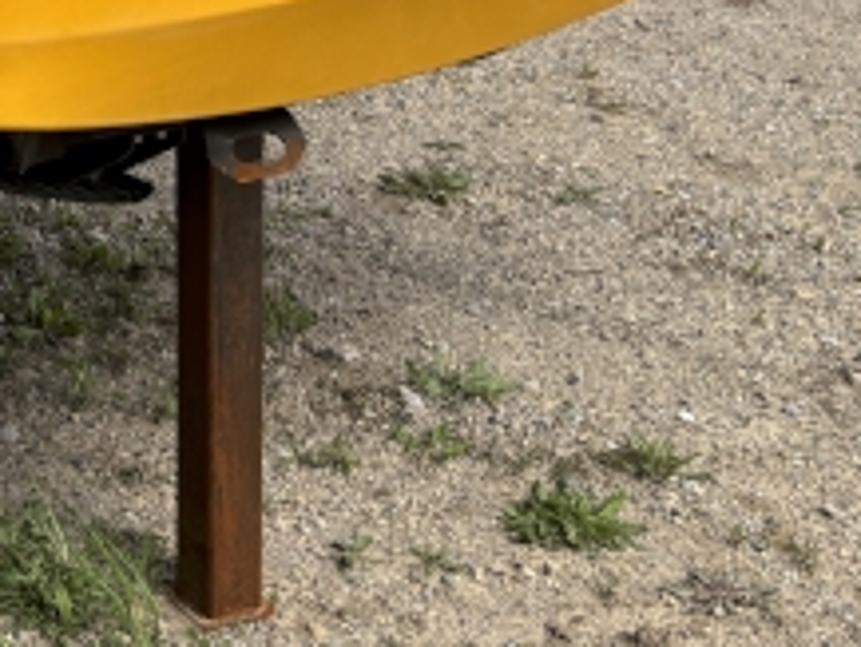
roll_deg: -1.0
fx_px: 2389
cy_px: -337
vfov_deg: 14.4
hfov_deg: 18.8
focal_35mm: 96
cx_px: -302
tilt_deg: -7.6
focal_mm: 5.96
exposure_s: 1/2857
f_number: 1.6
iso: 50
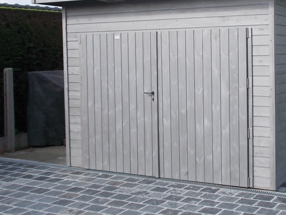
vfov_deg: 23.6
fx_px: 512
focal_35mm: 62
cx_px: 206
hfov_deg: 30.8
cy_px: 80
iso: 80
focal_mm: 6.9
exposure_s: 1/320
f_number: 3.9
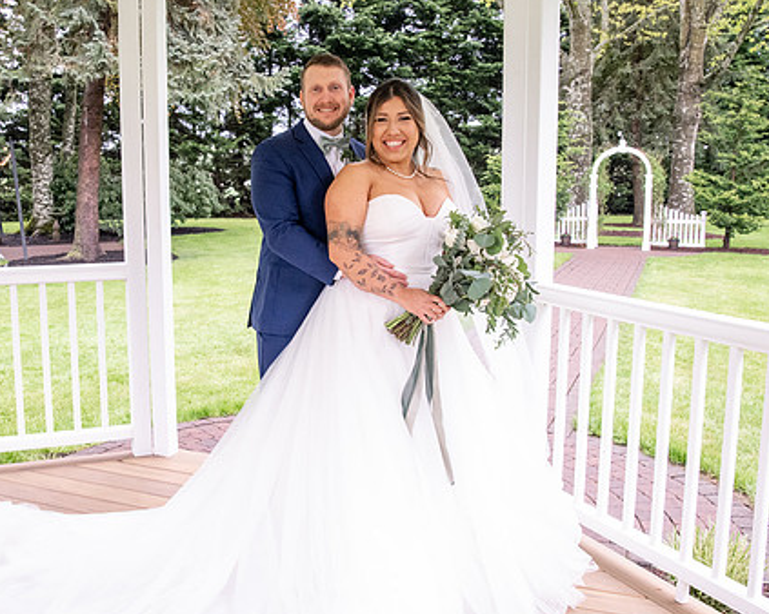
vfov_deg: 41.1
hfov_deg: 50.0
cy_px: 294
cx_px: 304
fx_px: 819
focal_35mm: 36
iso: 3200
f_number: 4.5
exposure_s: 1/320
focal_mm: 24
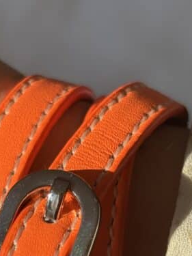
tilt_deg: -57.2
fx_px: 1051
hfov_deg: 10.4
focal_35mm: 142
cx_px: 53
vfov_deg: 13.7
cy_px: 261
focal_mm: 5.96
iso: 32
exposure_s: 1/1695
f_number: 1.6
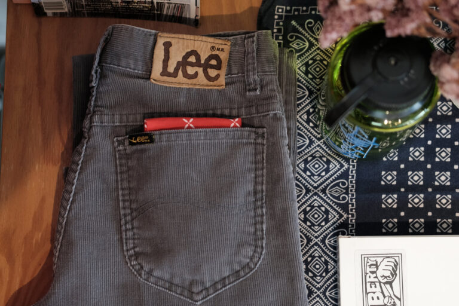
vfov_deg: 25.5
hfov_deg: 37.5
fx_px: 676
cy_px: 153
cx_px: 230
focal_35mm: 53
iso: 400
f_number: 2
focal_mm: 35
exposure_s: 1/52
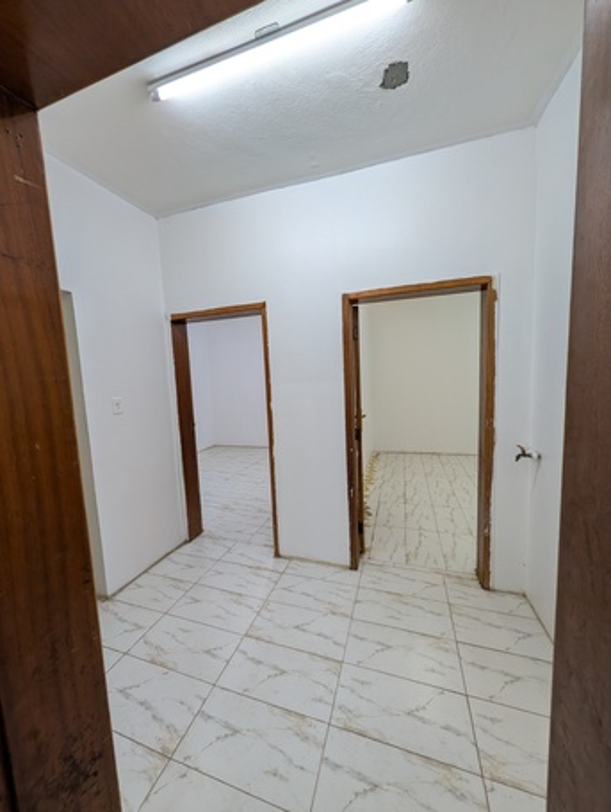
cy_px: 406
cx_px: 306
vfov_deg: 110.5
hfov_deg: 94.6
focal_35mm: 12
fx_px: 282
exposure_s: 1/120
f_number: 1.7
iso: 70
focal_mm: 2.02
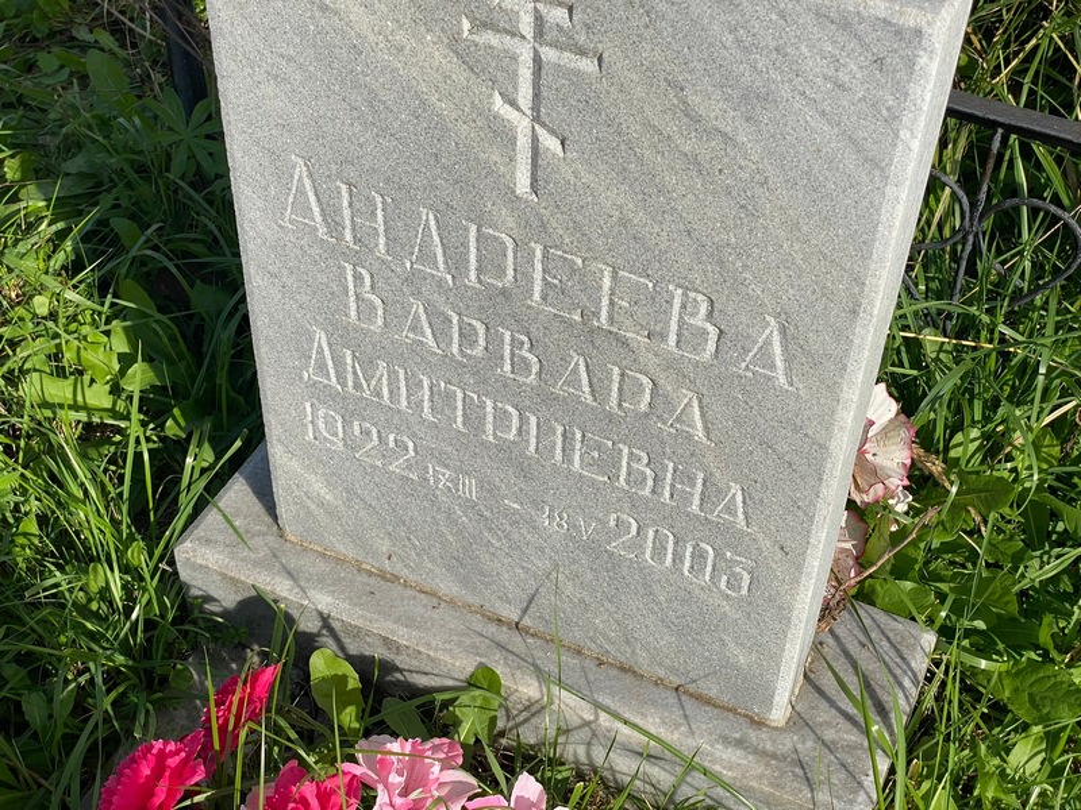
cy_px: 405
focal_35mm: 52
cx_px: 540
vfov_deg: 28.0
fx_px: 1624
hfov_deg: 36.8
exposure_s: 1/1370
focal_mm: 6
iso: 20
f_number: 2
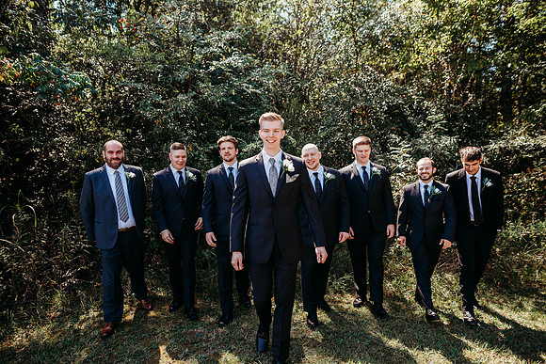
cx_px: 273
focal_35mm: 24
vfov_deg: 53.2
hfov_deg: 73.7
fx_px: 364
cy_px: 182
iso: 100
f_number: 2.8
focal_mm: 24
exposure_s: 1/400
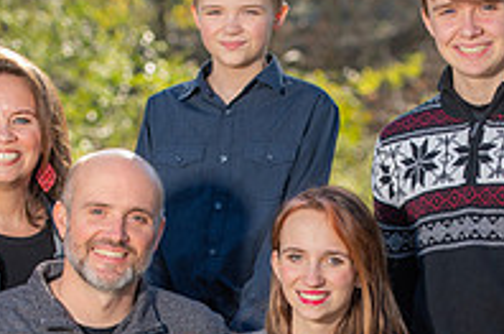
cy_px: 354
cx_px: 318
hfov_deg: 9.0
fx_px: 3198
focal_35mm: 229
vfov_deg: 5.9
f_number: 3.5
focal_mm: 78
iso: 50
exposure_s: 1/250
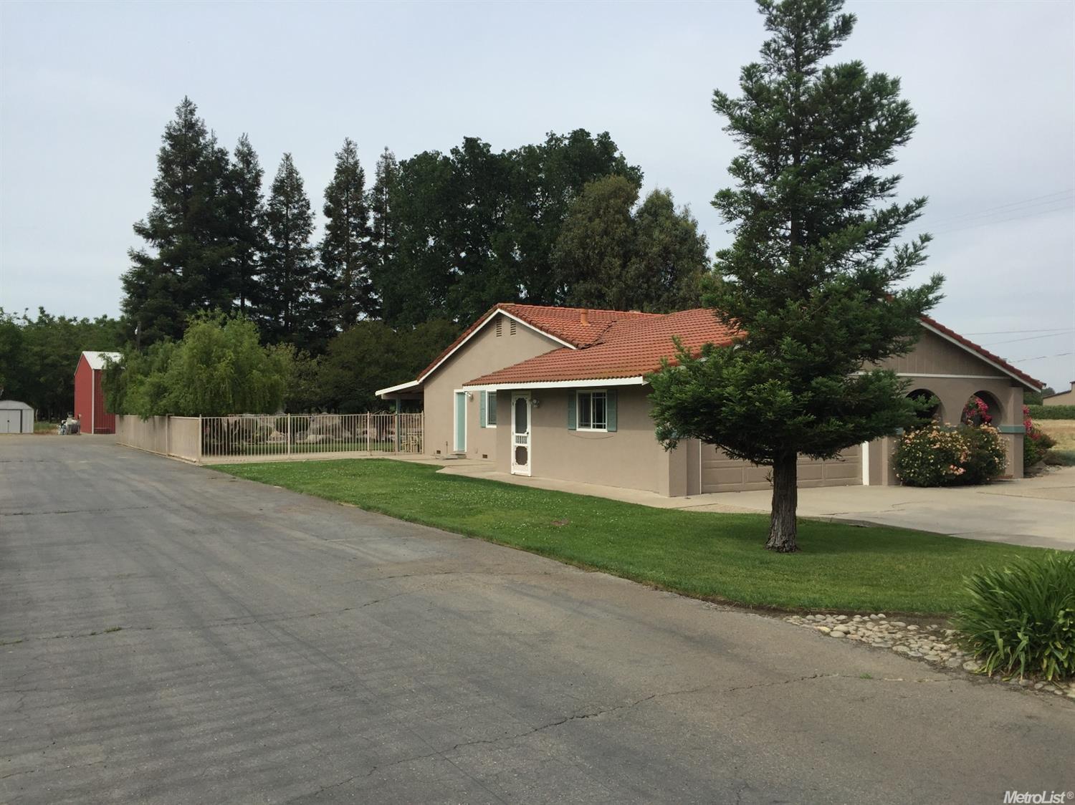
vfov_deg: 48.2
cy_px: 402
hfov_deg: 61.7
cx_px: 538
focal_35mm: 29
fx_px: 900
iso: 32
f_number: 2.2
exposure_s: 1/2475
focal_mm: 4.15
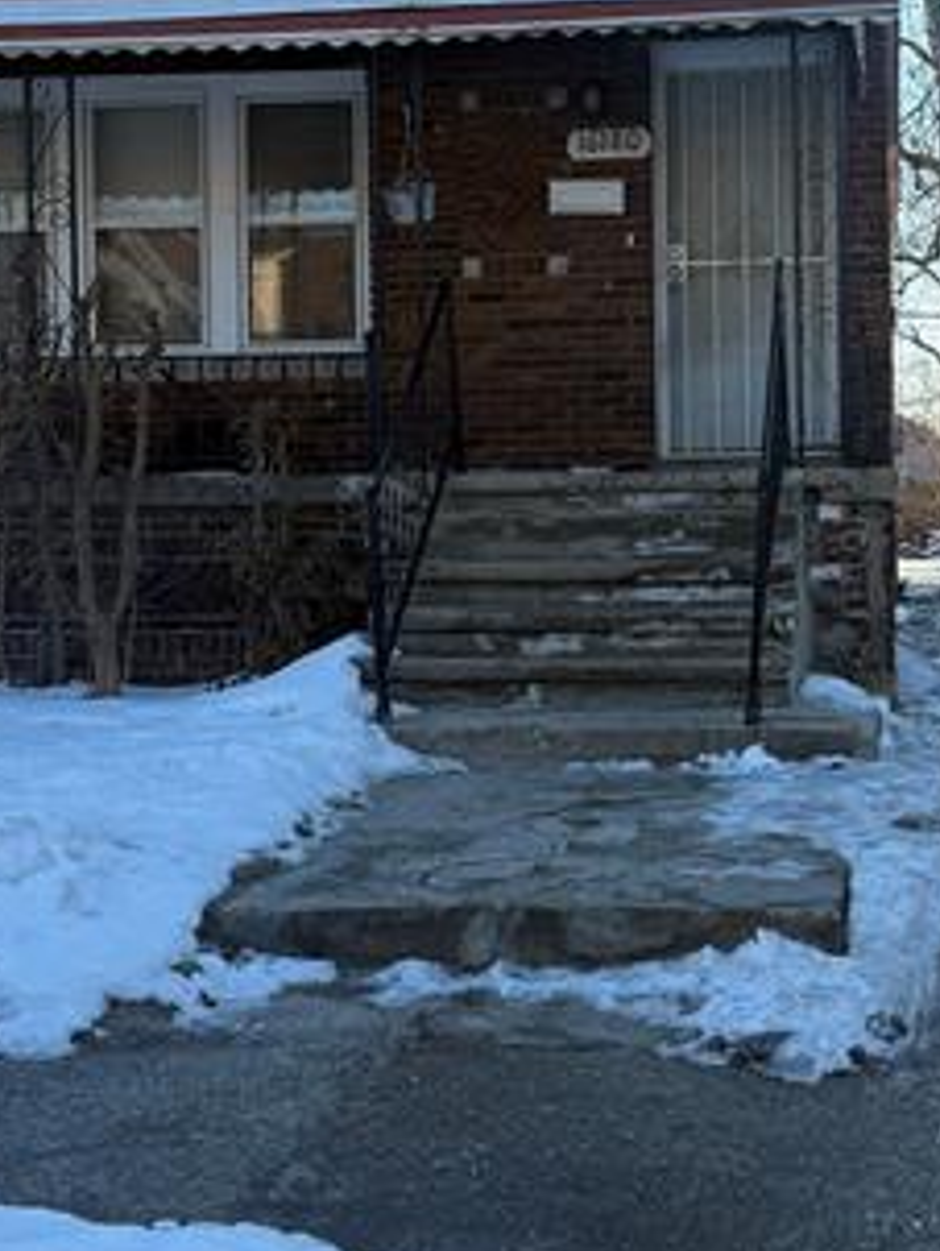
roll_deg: +0.9
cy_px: 481
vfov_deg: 31.5
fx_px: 2206
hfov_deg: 24.0
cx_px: 567
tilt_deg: +1.6
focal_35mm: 61
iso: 100
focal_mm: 6.76
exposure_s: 1/1949
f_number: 1.78
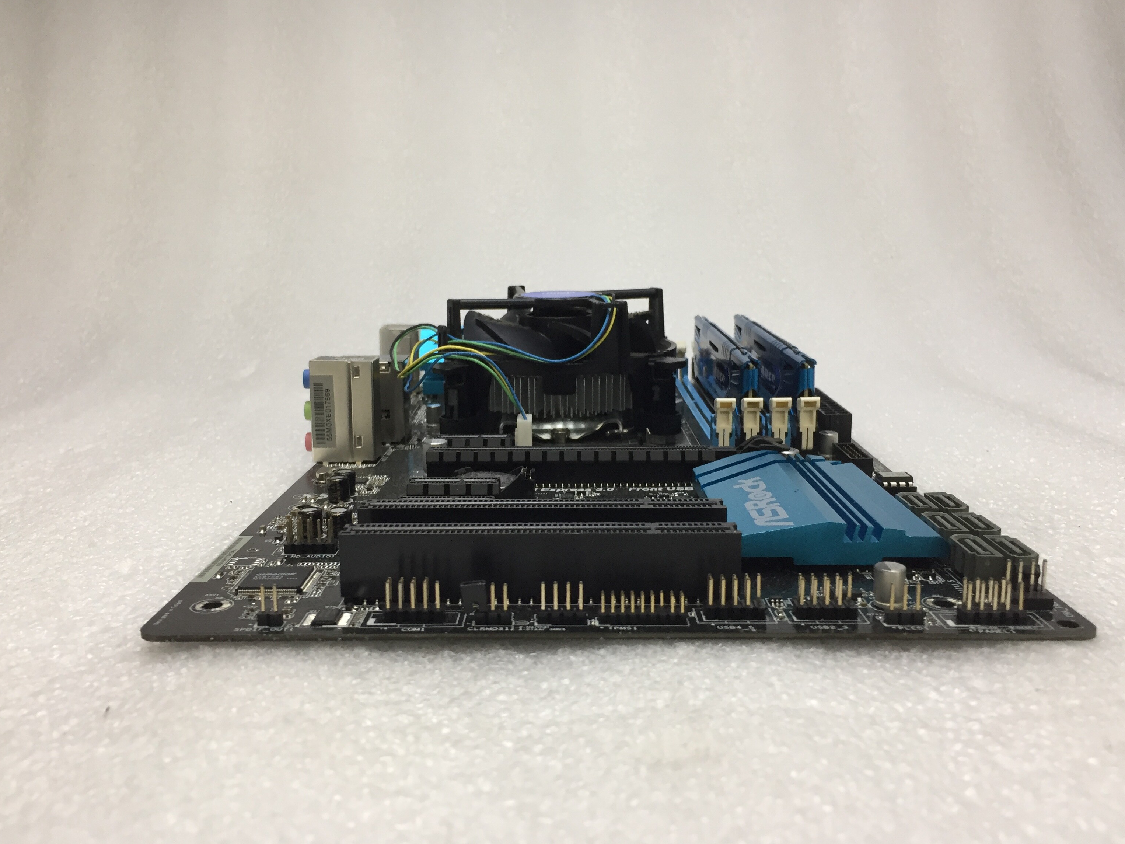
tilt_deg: -8.2
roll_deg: +0.6
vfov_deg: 45.4
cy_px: 419
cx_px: 551
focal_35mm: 31
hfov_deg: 58.3
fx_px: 1008
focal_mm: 4.15
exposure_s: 1/30
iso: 32
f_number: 2.2
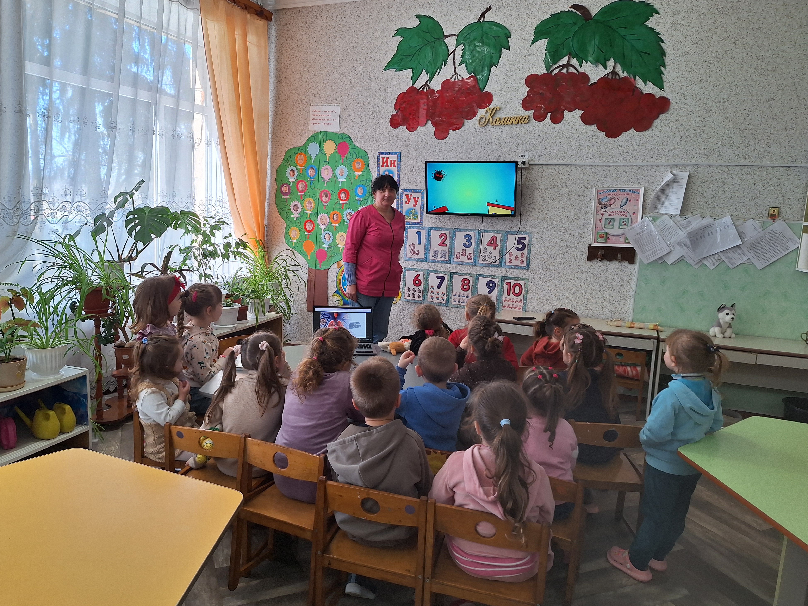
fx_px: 560
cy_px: 299
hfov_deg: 71.6
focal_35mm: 24
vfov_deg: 56.8
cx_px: 389
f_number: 1.8
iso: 50
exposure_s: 1/100
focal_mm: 5.54
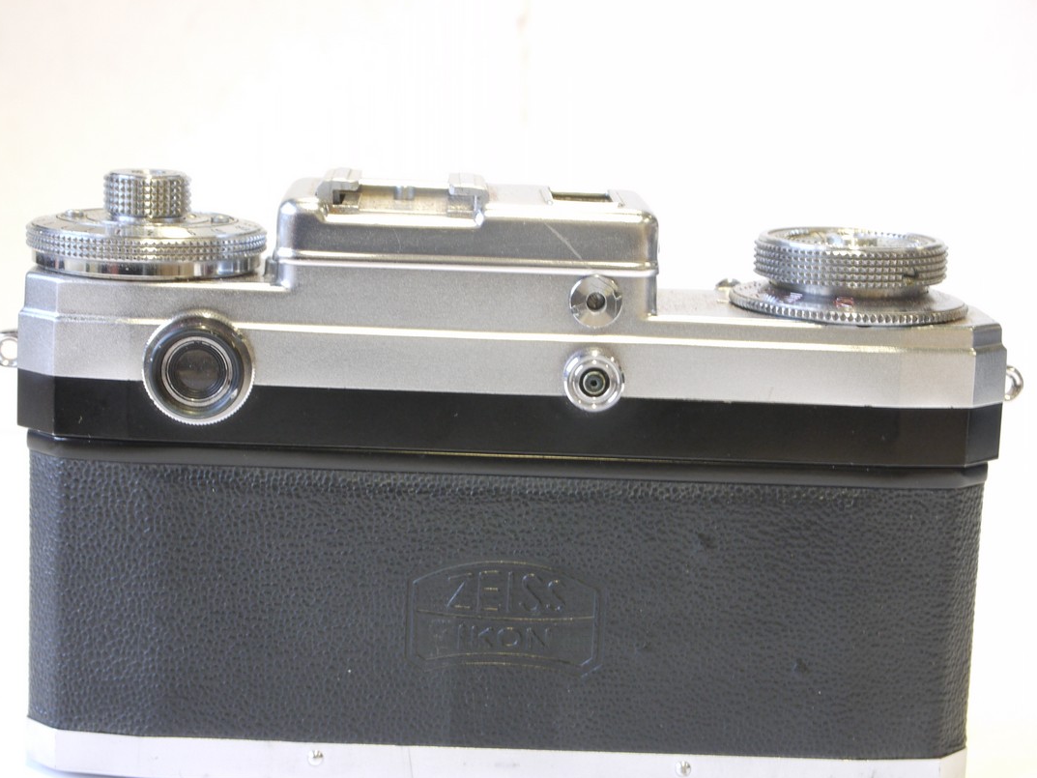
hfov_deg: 23.0
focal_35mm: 85
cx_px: 504
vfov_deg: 17.4
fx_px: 2547
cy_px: 412
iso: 400
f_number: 11
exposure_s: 1/4
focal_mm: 38
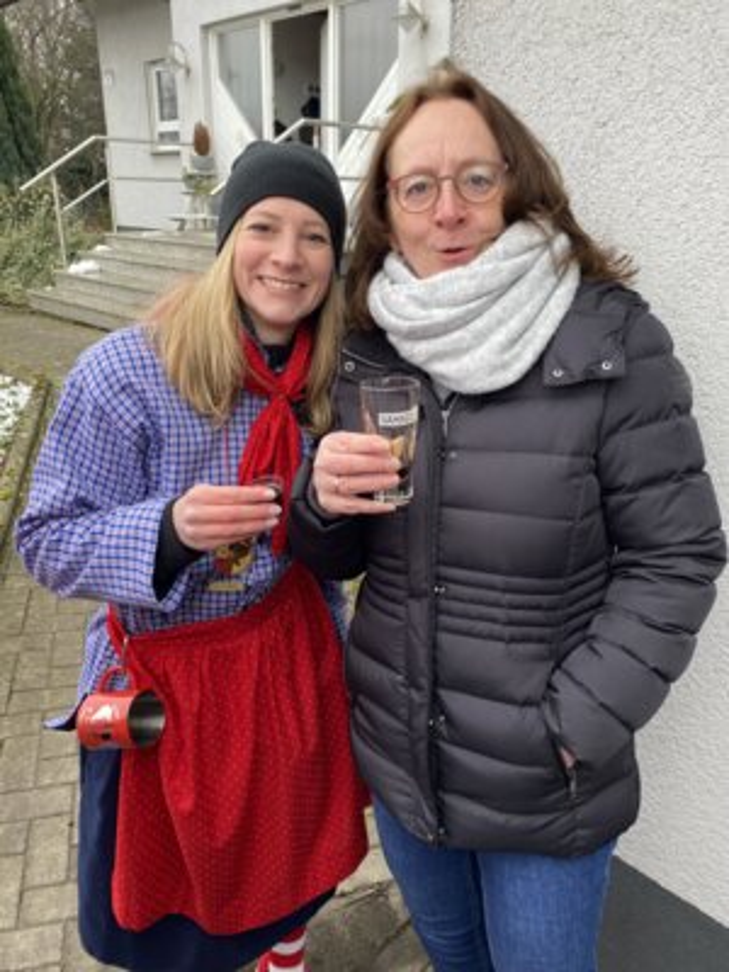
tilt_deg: -19.7
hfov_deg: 53.1
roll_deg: -1.5
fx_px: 730
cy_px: 486
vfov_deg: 67.3
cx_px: 364
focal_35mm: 26
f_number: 1.8
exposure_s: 1/179
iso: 32
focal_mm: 4.25
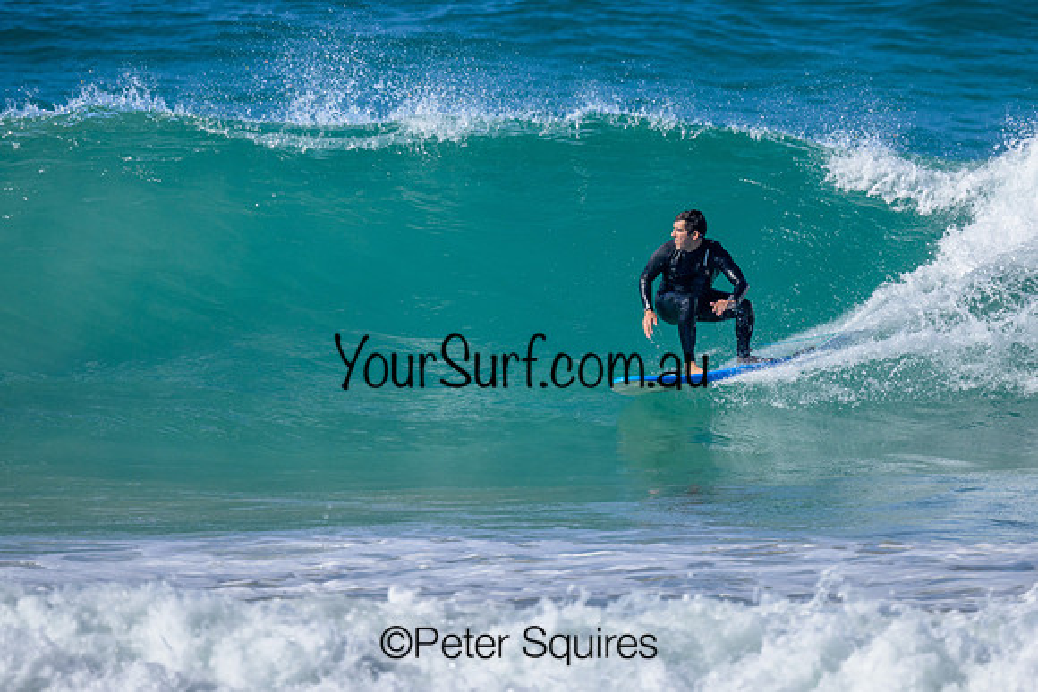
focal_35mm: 1099
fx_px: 31694
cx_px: 577
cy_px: 260
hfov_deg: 1.9
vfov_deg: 1.3
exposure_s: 1/2000
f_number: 6.3
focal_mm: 800
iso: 450
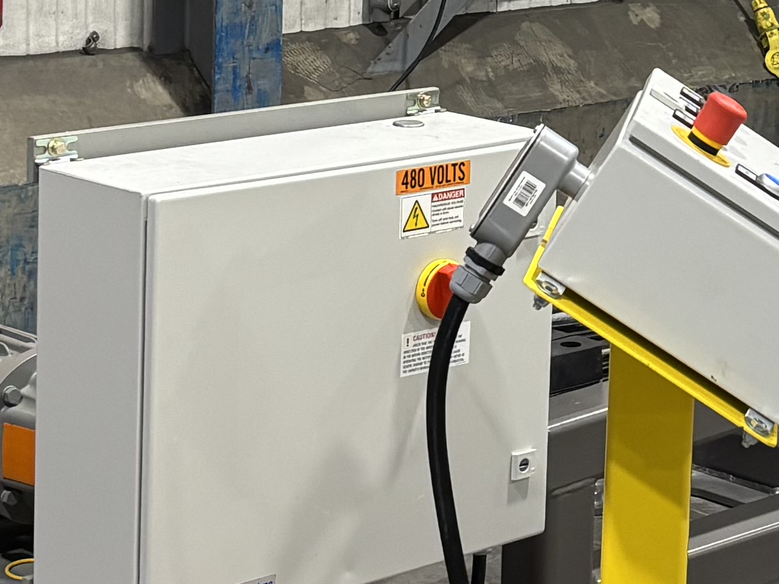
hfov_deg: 16.1
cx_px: 705
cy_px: 16
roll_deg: -1.5
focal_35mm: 121
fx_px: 2724
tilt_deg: -8.4
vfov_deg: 12.1
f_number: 1.6
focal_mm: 5.96
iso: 160
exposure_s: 1/60
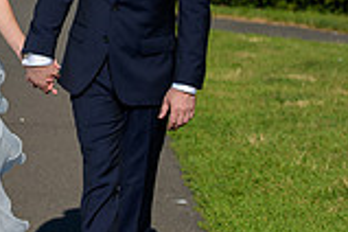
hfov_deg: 8.0
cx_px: -79
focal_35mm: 255
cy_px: -56
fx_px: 2465
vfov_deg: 5.4
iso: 200
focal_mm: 70
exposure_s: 1/2500
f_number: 4
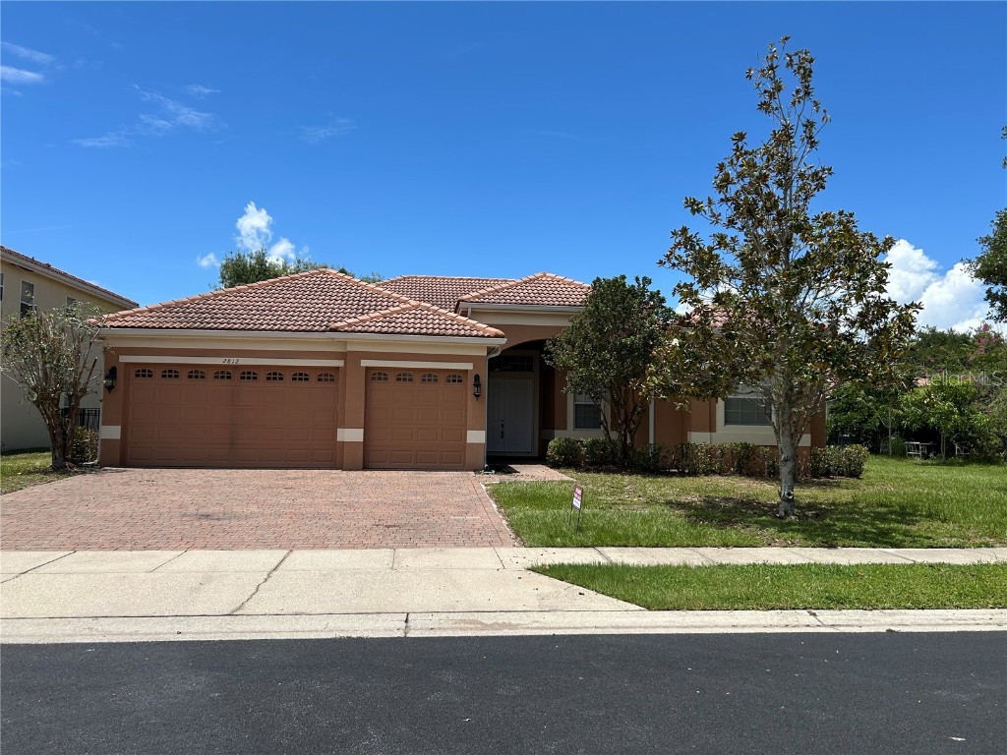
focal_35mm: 26
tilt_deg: +3.7
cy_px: 378
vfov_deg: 53.1
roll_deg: -1.0
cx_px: 504
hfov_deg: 67.3
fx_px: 756
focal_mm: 5.7
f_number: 1.5
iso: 50
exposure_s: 1/4831
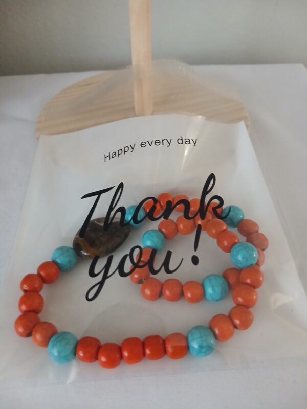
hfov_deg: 51.4
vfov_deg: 65.3
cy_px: 204
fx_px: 319
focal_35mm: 27
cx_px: 154
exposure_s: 1/20
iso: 640
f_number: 1.8
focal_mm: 3.98
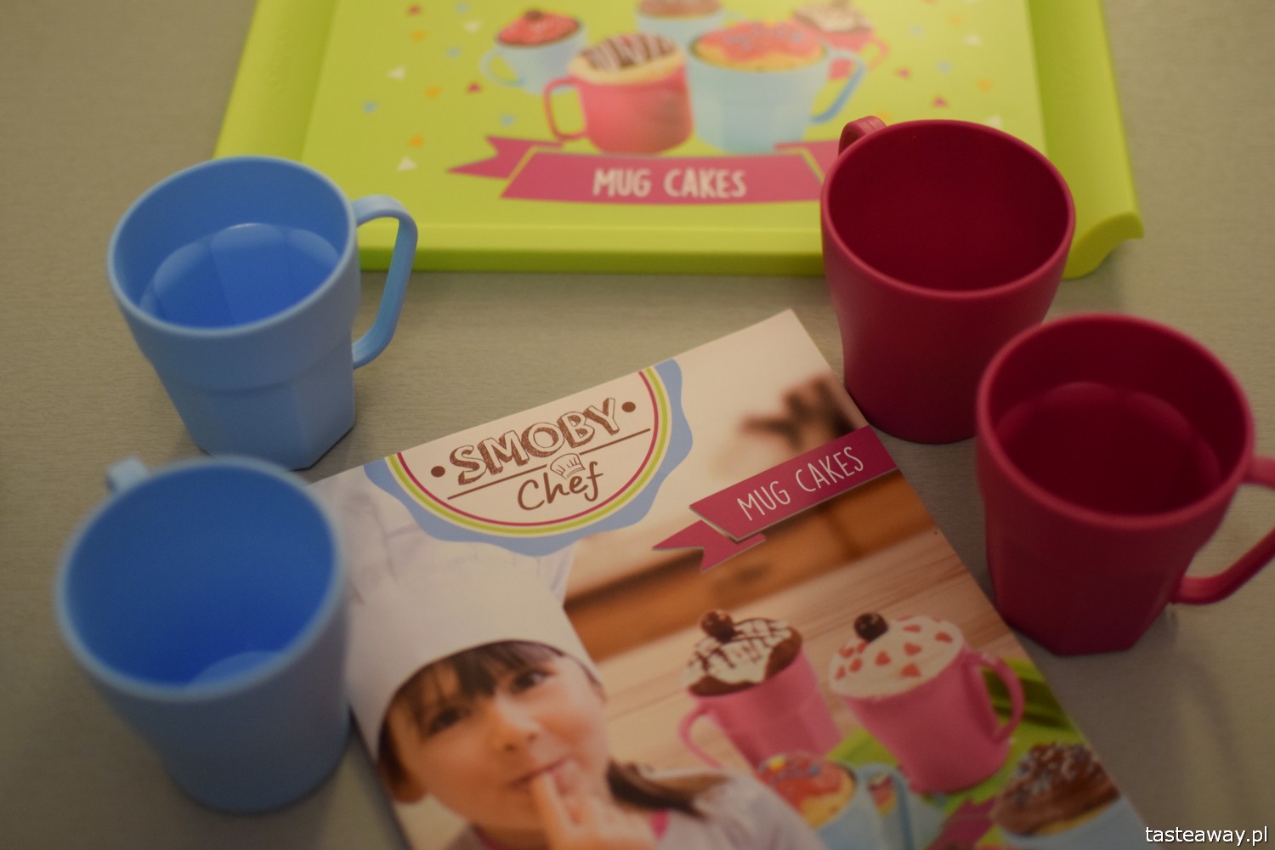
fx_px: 1859
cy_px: 425
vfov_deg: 25.8
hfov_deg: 37.9
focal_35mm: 52
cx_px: 638
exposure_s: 1/60
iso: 1400
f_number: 1.8
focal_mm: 35
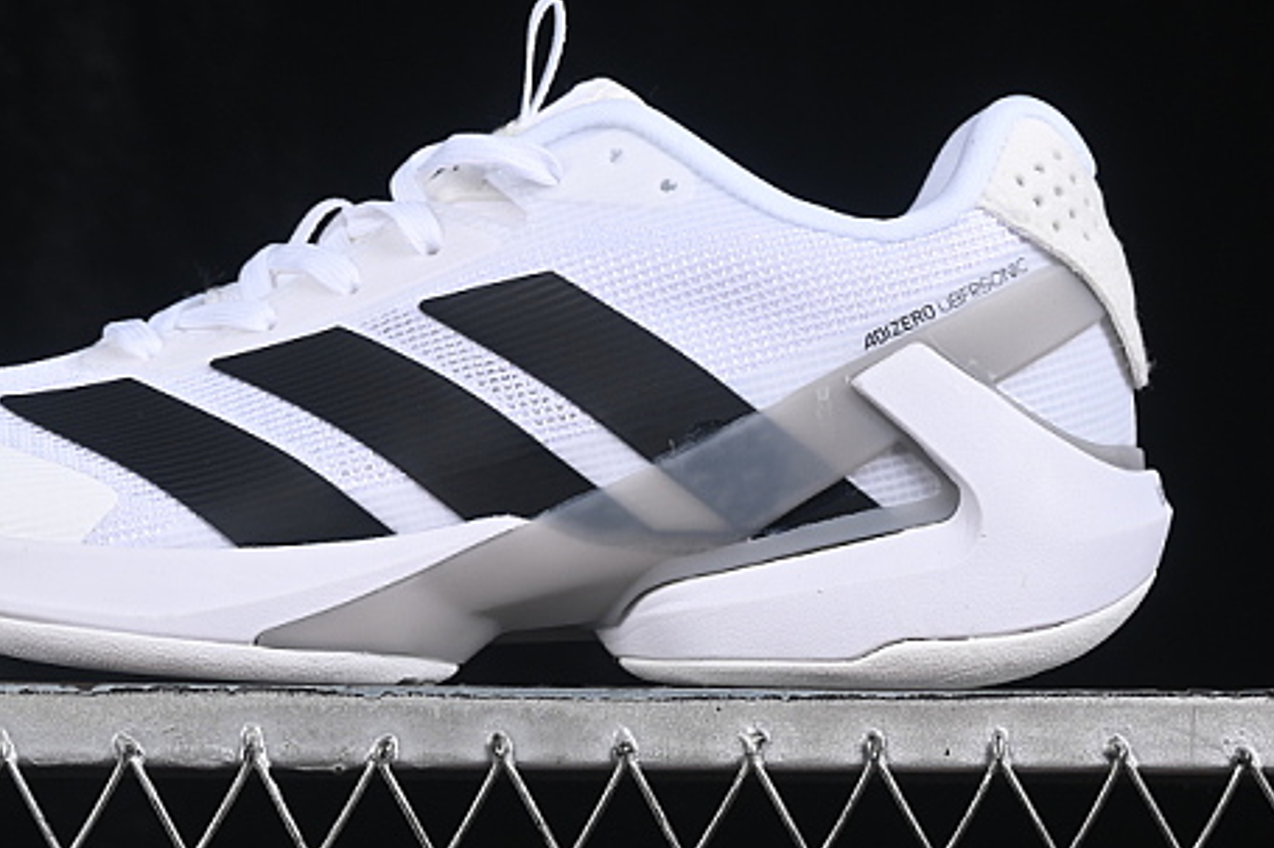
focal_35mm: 132
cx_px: 437
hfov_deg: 15.5
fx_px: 4669
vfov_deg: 10.4
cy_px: 222
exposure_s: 1/80
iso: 160
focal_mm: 50
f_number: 8
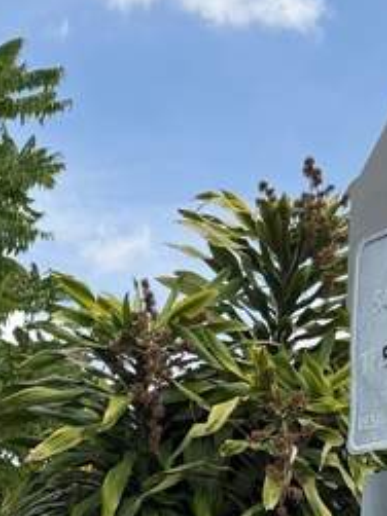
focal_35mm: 102
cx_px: 117
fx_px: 1522
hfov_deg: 14.5
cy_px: 810
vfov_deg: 17.1
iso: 100
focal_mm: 6.76
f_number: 1.78
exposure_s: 1/3759
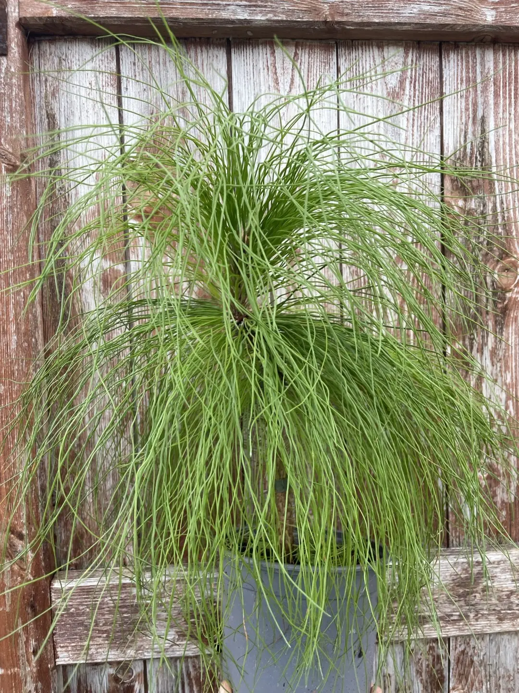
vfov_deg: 67.3
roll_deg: +0.4
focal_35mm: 26
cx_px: 260
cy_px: 346
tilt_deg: -3.4
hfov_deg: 53.1
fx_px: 520
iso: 32
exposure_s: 1/121
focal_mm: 4.2
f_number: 1.6
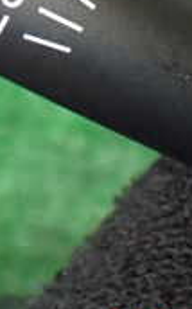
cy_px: -54
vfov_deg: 17.9
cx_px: -22
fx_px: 932
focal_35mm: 111
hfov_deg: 11.6
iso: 800
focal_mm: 5.4
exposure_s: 1/125
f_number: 2.3
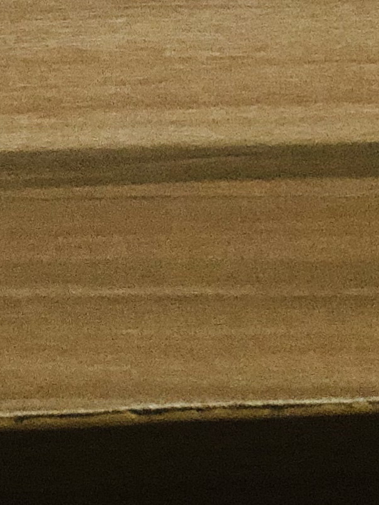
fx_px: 3794
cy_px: -747
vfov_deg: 7.1
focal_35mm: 260
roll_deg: +0.6
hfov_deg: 5.6
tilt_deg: -18.3
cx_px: -315
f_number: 2.4
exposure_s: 1/25
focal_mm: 6
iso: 160
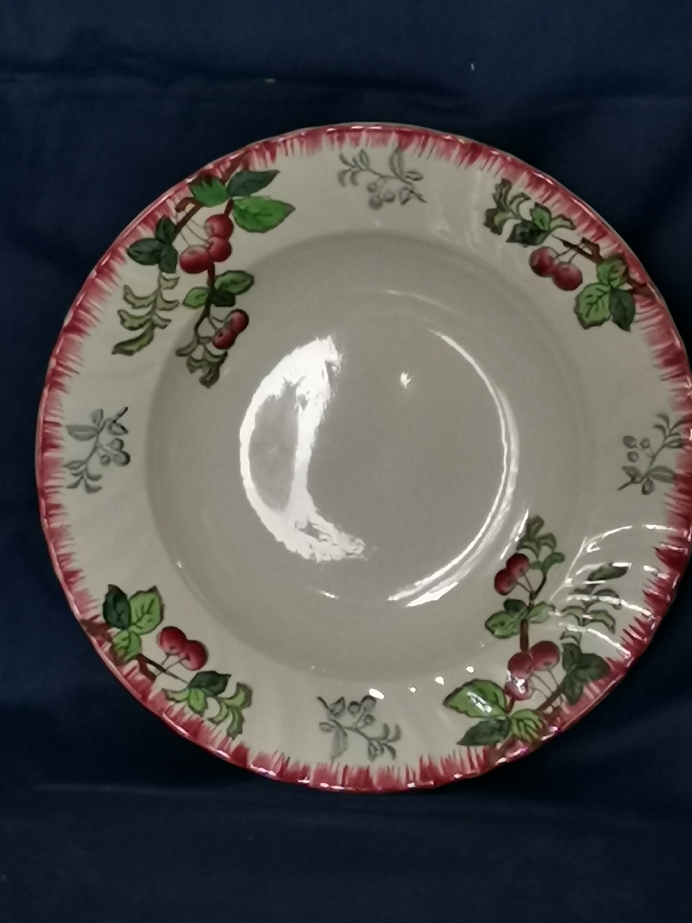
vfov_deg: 13.3
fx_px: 3971
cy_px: 462
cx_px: 346
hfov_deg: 10.0
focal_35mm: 149
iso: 400
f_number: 1.8
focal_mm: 4.75
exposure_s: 1/100
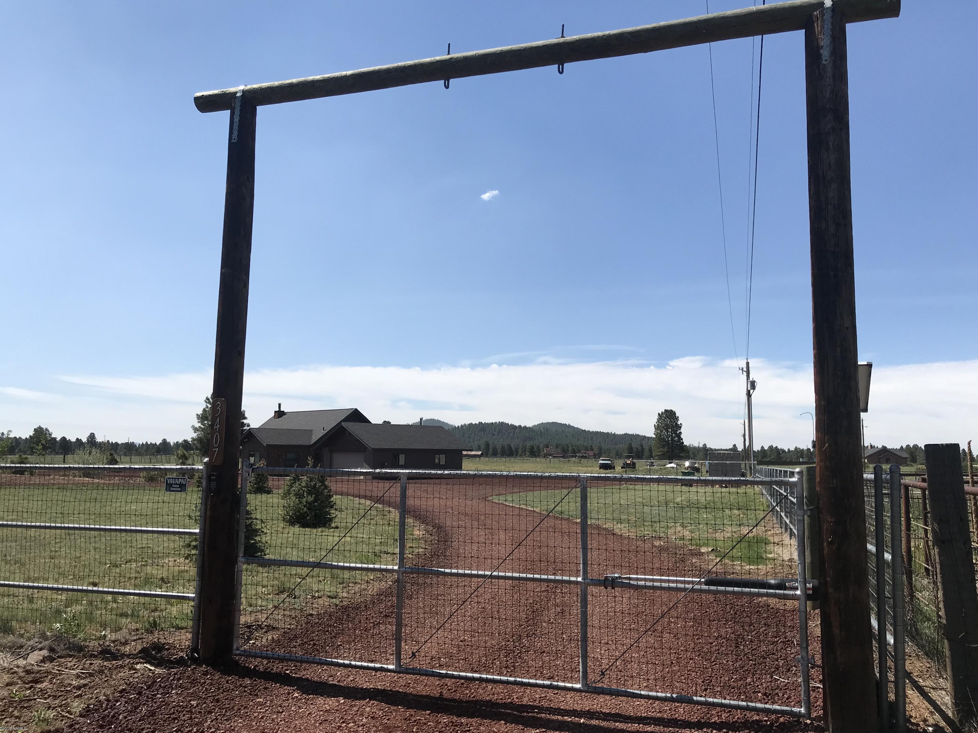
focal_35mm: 29
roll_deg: -0.8
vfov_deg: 48.2
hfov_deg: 61.7
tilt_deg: +6.0
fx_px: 819
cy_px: 373
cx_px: 503
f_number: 1.8
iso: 20
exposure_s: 1/3300
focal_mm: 3.99
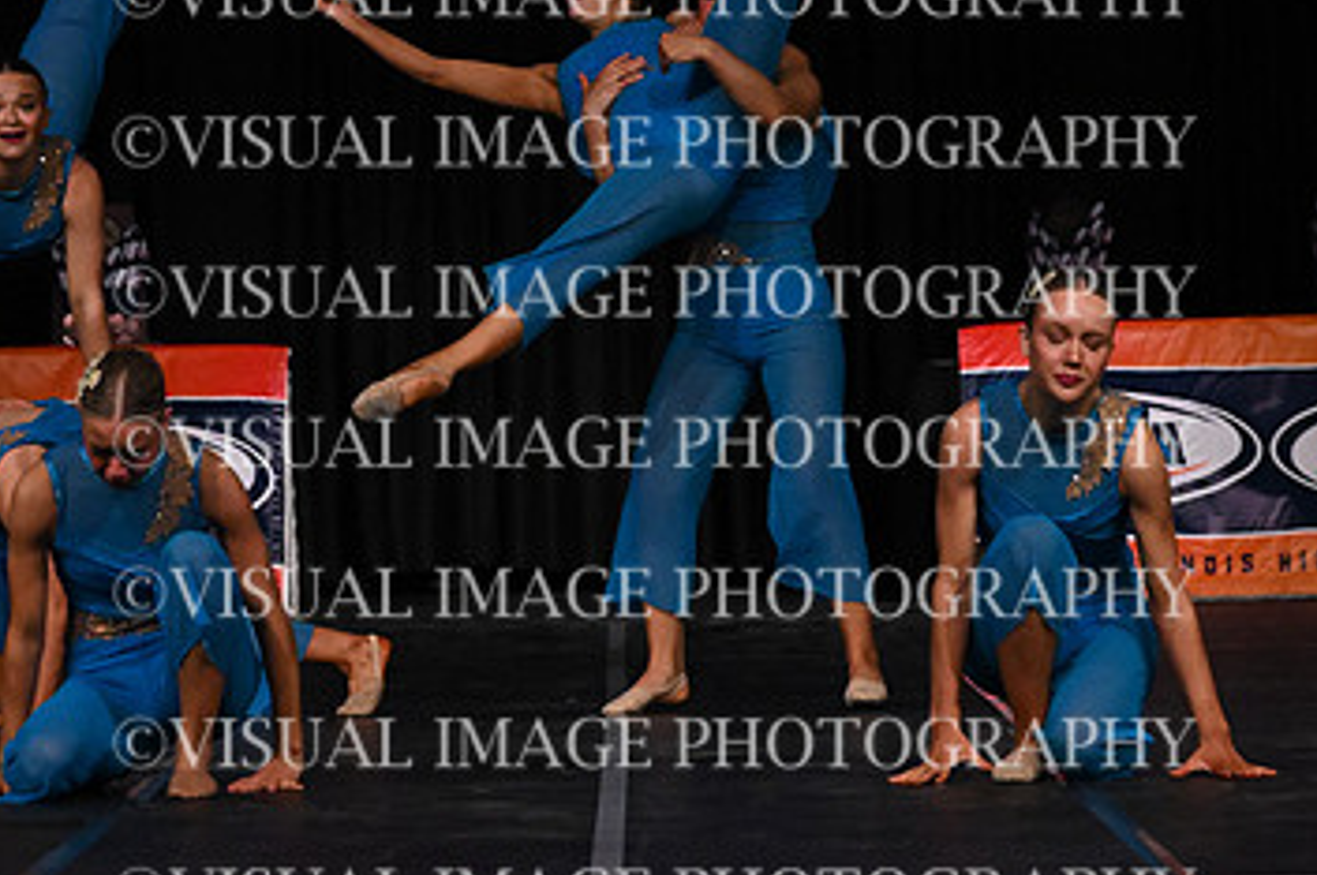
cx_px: 655
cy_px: 217
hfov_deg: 11.2
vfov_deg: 7.5
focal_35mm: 183
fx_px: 6688
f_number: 4
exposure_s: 1/1000
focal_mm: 74
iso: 6400
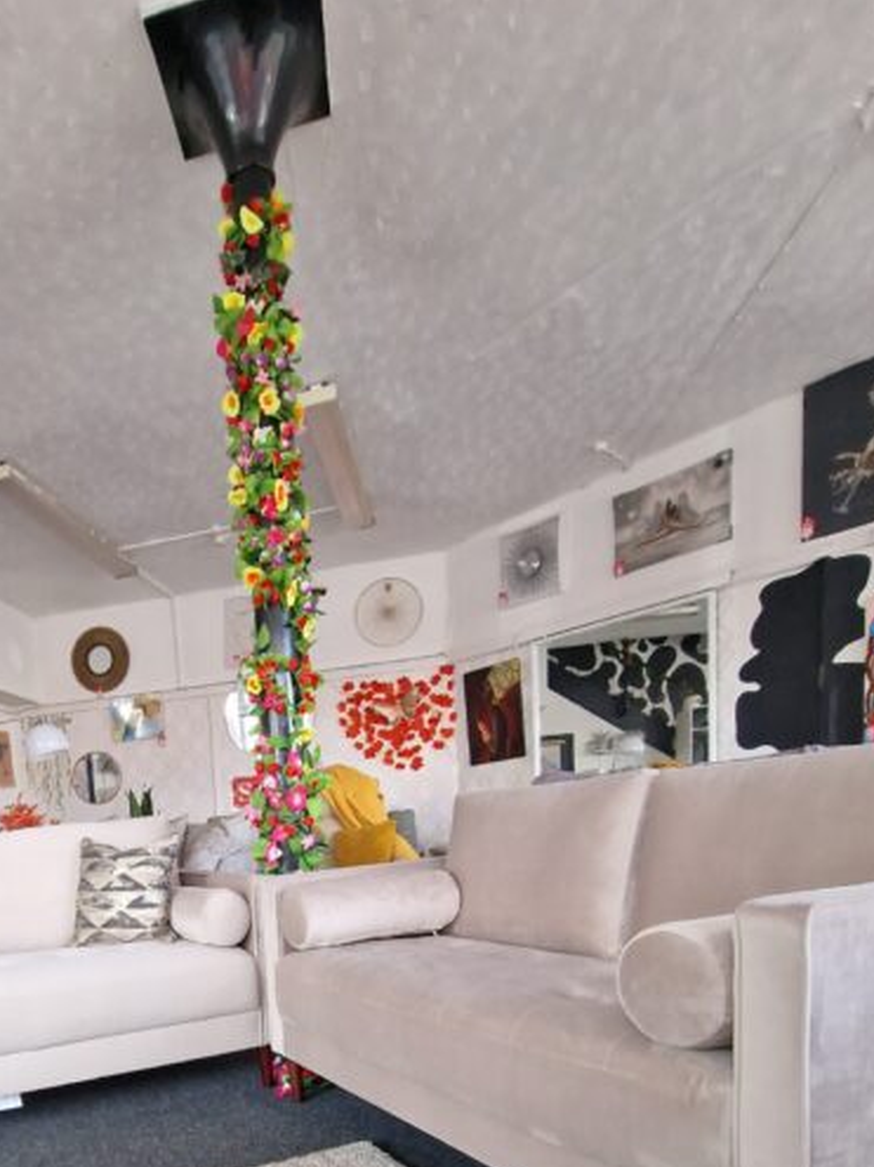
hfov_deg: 59.3
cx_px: 198
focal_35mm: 21
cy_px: 919
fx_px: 707
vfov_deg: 71.7
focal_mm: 2.2
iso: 160
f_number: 2.2
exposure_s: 1/50
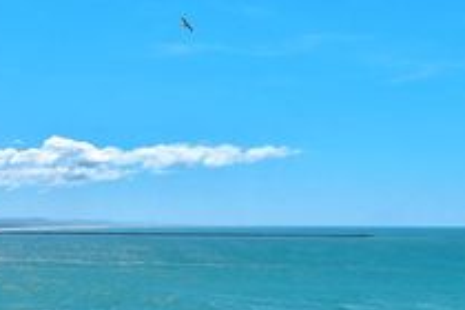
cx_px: -11
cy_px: 327
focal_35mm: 69
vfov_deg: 19.1
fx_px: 891
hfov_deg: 27.4
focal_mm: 10.57
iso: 101
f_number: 2.8
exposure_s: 1/2179
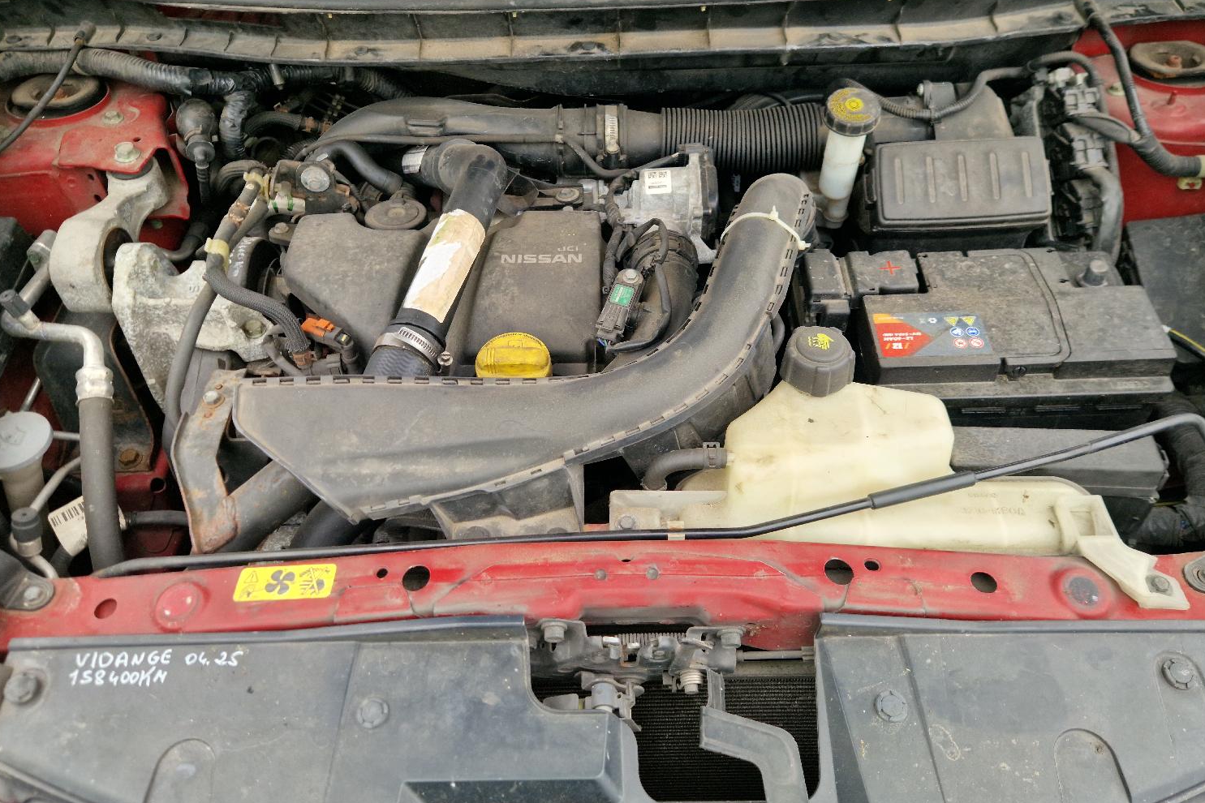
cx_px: 621
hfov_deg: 63.6
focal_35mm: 29
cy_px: 354
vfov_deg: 44.9
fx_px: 971
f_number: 1.8
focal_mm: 5.4
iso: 50
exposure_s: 1/100
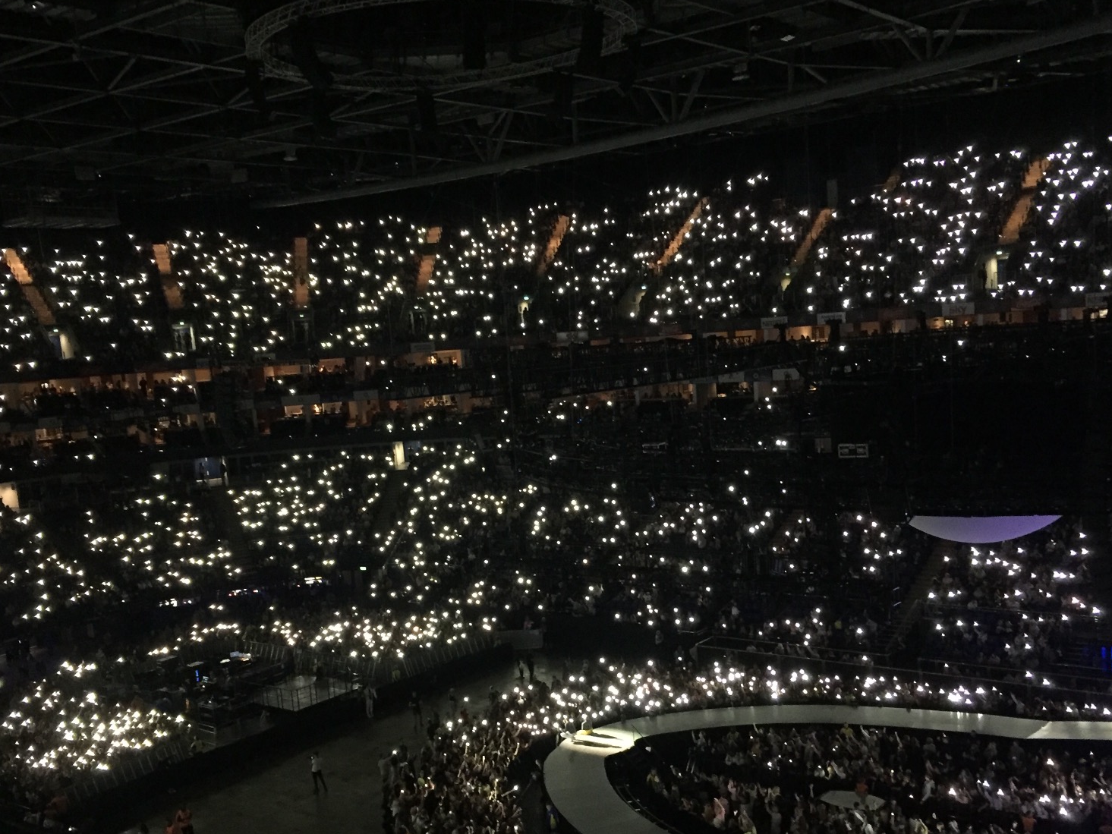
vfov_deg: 37.5
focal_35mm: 38
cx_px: 545
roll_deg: +4.3
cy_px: 515
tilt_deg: -8.5
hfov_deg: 49.0
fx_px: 1221
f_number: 2.2
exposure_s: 1/17
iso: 400
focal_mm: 4.15
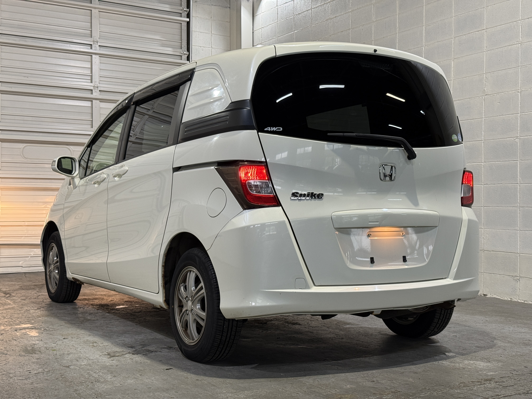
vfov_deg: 30.3
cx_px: 266
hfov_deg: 39.7
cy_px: 200
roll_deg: -0.3
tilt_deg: +0.1
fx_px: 738
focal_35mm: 48
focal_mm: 6.76
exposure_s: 1/60
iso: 80
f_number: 1.78
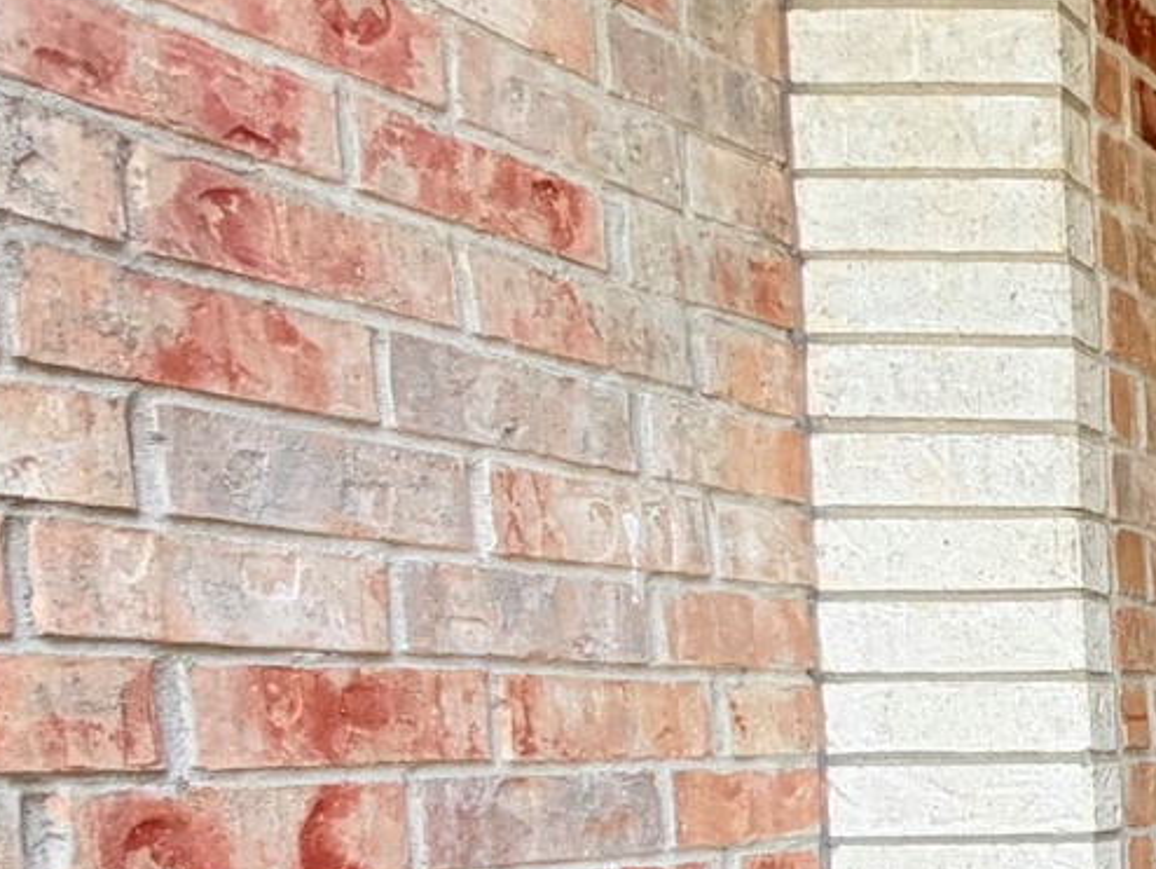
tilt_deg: -3.6
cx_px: 2027
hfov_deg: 22.1
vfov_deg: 24.2
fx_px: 1938
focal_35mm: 58
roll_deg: +0.4
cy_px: 862
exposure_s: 1/121
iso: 64
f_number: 2.2
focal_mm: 2.22
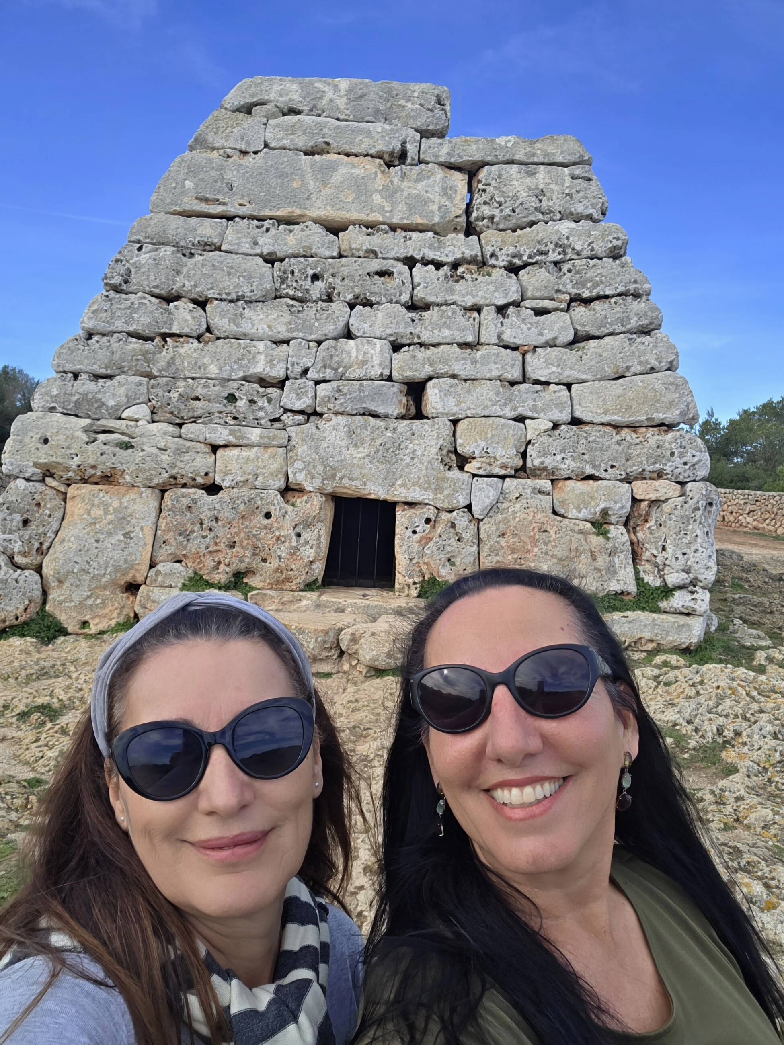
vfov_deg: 69.4
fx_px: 755
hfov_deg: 54.9
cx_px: 392
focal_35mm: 25
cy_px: 522
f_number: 2.2
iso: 25
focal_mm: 3.3
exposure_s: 1/476
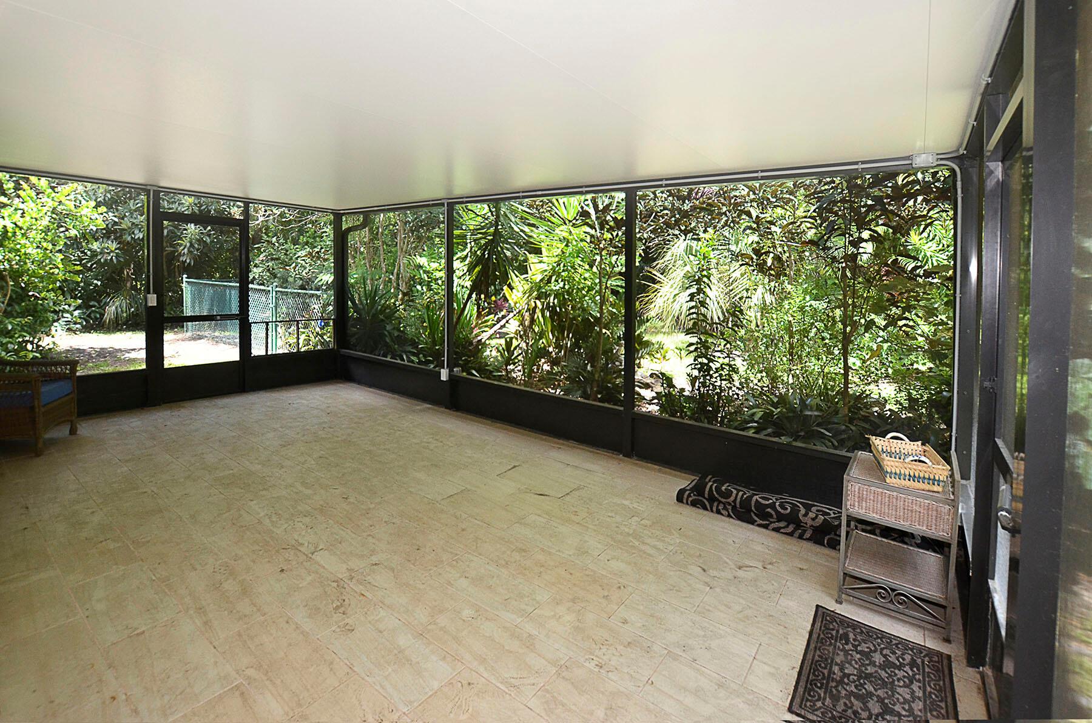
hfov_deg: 100.5
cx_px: 546
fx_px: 454
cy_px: 362
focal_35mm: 15
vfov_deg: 77.1
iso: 640
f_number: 6.3
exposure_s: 1/100
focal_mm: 10
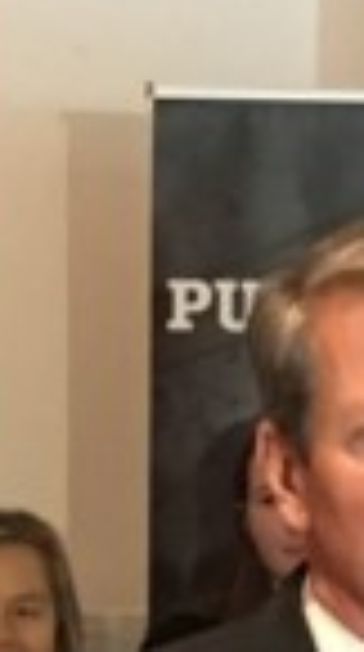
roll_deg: -2.1
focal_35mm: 262
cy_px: 953
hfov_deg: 4.6
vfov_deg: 8.1
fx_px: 4519
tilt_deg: -6.3
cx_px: 54
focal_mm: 4.15
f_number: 2.2
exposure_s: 1/20
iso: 200
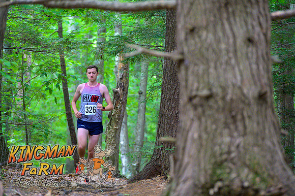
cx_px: 148
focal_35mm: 200
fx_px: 1638
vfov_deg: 6.9
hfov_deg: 10.3
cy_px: 98
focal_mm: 200
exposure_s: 1/200
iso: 8000
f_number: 4
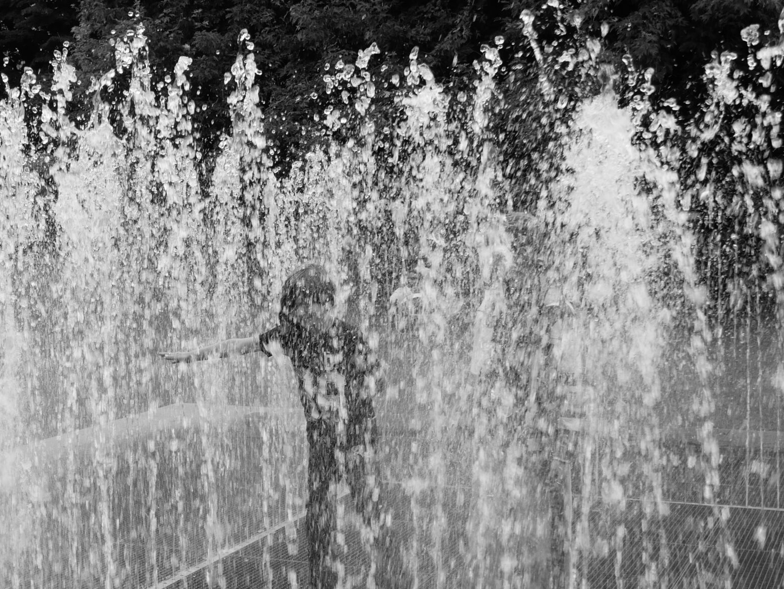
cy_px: 447
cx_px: 205
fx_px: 1495
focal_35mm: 66
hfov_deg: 29.0
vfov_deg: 22.1
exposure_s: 1/160
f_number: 5.6
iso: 200
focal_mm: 20
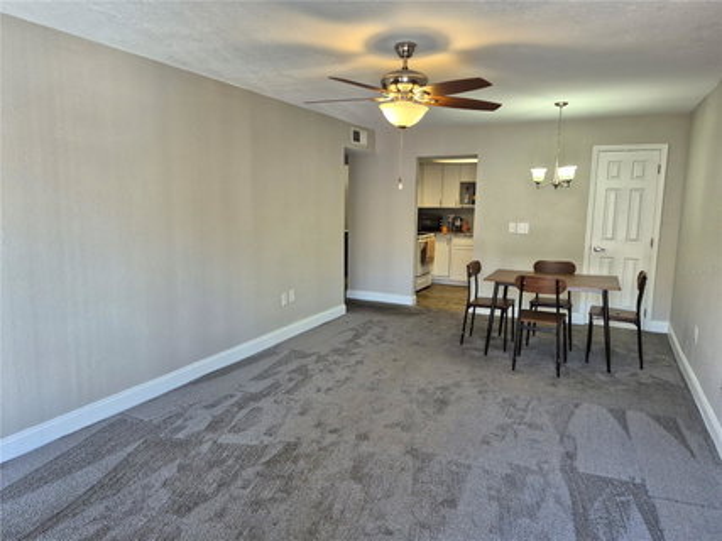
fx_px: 480
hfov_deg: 73.9
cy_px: 270
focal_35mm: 23
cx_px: 361
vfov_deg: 58.9
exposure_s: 1/120
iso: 160
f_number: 1.8
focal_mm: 5.4
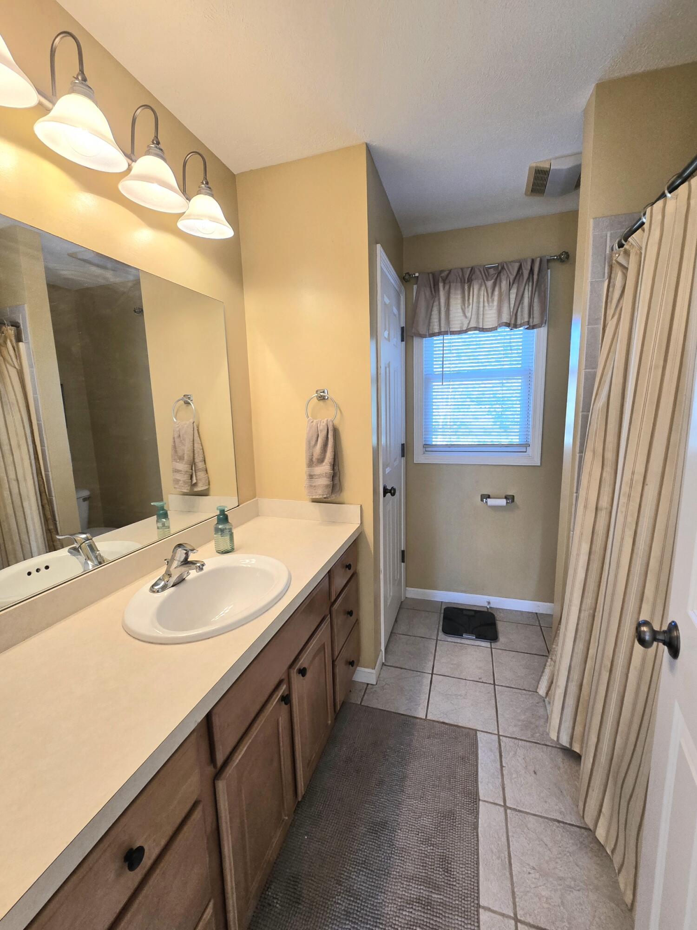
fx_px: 349
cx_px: 348
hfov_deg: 89.9
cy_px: 465
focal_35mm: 13
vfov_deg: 106.2
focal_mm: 2.2
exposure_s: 1/60.2
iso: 100
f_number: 2.2
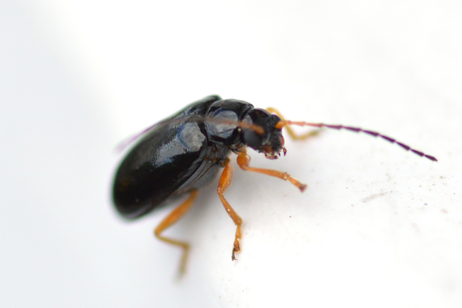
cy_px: 154
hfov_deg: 13.7
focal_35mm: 150
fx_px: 1925
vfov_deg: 9.2
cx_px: 231
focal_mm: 100
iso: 400
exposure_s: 1/400
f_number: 11
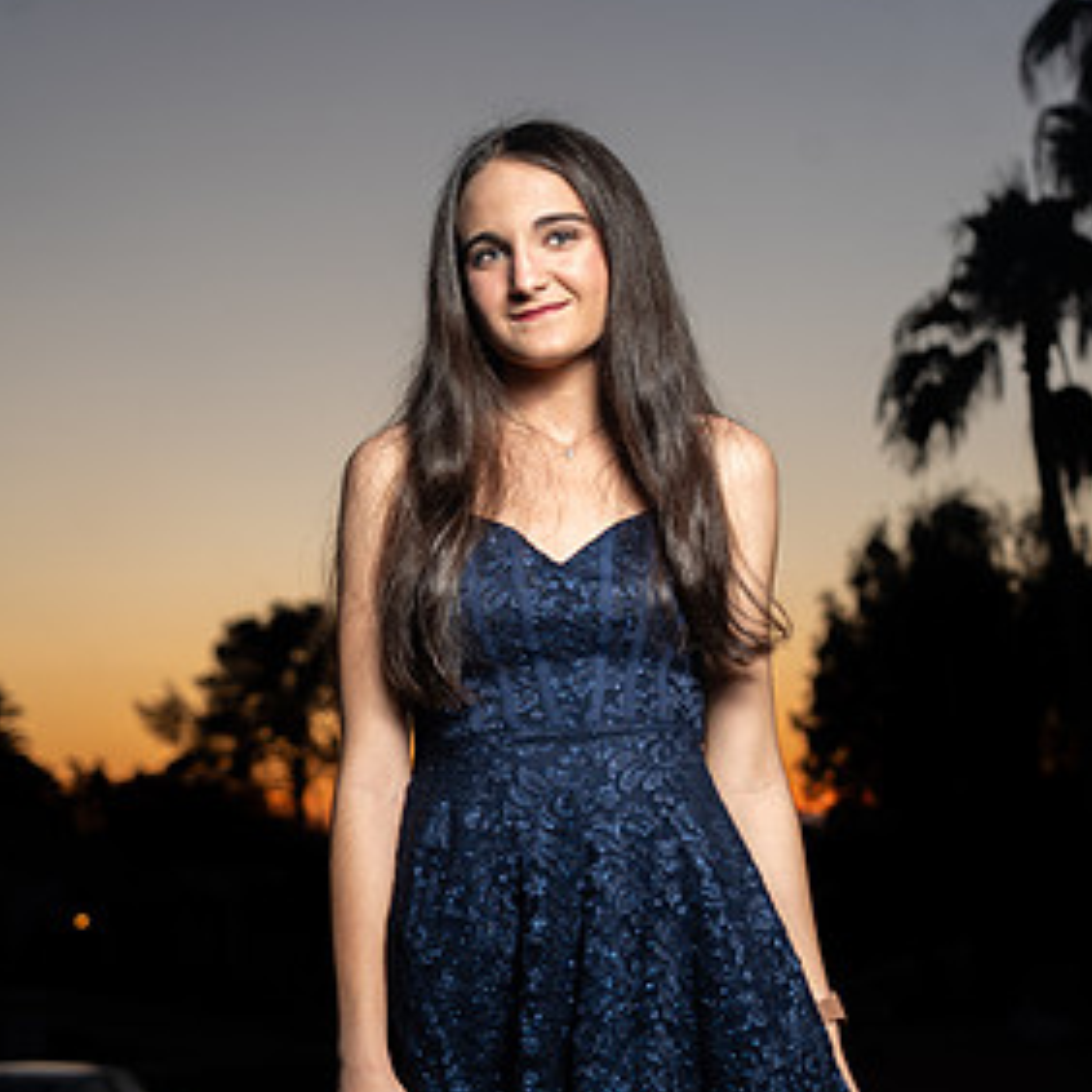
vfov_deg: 22.6
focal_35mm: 76
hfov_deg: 22.8
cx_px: 565
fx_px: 2712
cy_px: 751
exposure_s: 1/200
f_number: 4
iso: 100
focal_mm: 56
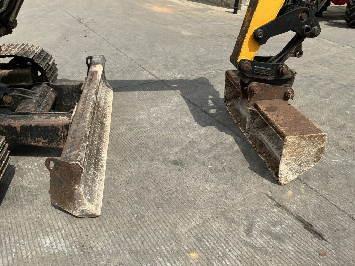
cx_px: 178
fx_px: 287
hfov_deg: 63.4
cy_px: 133
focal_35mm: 28
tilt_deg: -25.3
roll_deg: +1.3
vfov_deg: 49.7
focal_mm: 3
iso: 25
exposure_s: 1/2427
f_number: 1.8
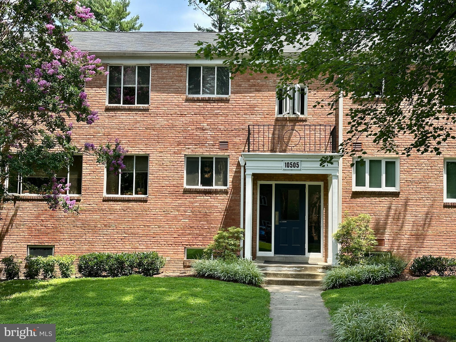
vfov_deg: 30.3
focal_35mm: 48
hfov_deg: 39.7
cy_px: 171
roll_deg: -1.0
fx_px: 632
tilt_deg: +5.2
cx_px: 228
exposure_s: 1/1145
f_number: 1.78
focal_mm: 6.86
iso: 64
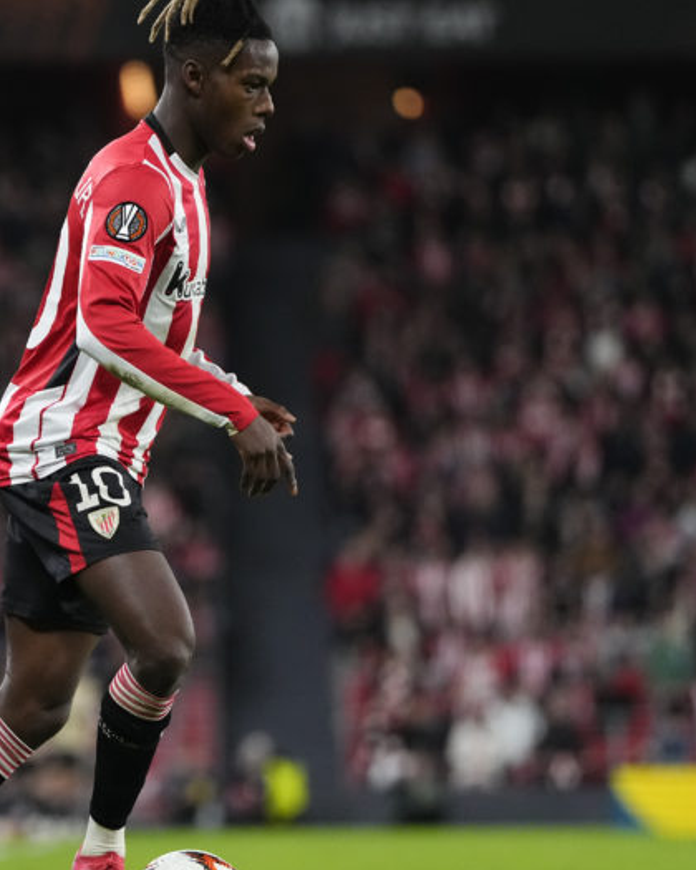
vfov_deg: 5.3
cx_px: 93
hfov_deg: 4.2
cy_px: 433
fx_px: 9424
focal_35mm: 366
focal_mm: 200
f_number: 2.8
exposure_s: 1/2000
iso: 3200
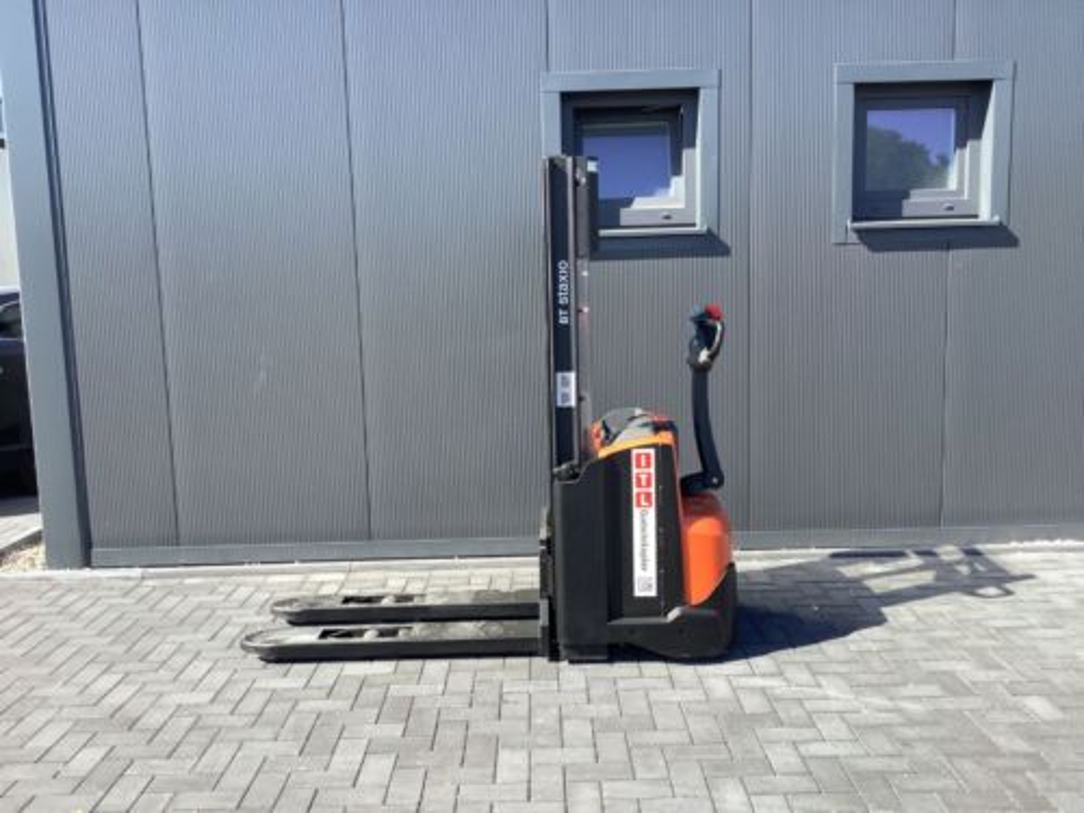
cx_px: 542
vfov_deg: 45.4
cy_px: 406
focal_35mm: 31
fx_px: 971
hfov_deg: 58.4
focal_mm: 3.3
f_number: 2.4
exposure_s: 1/327
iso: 25
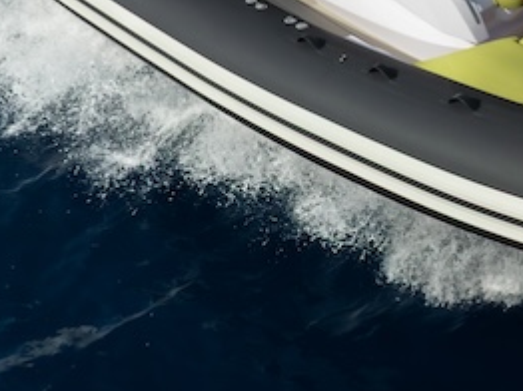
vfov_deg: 16.3
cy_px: -98
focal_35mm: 86
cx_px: 529
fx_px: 1298
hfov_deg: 21.9
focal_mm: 12.29
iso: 200
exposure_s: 1/2000
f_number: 5
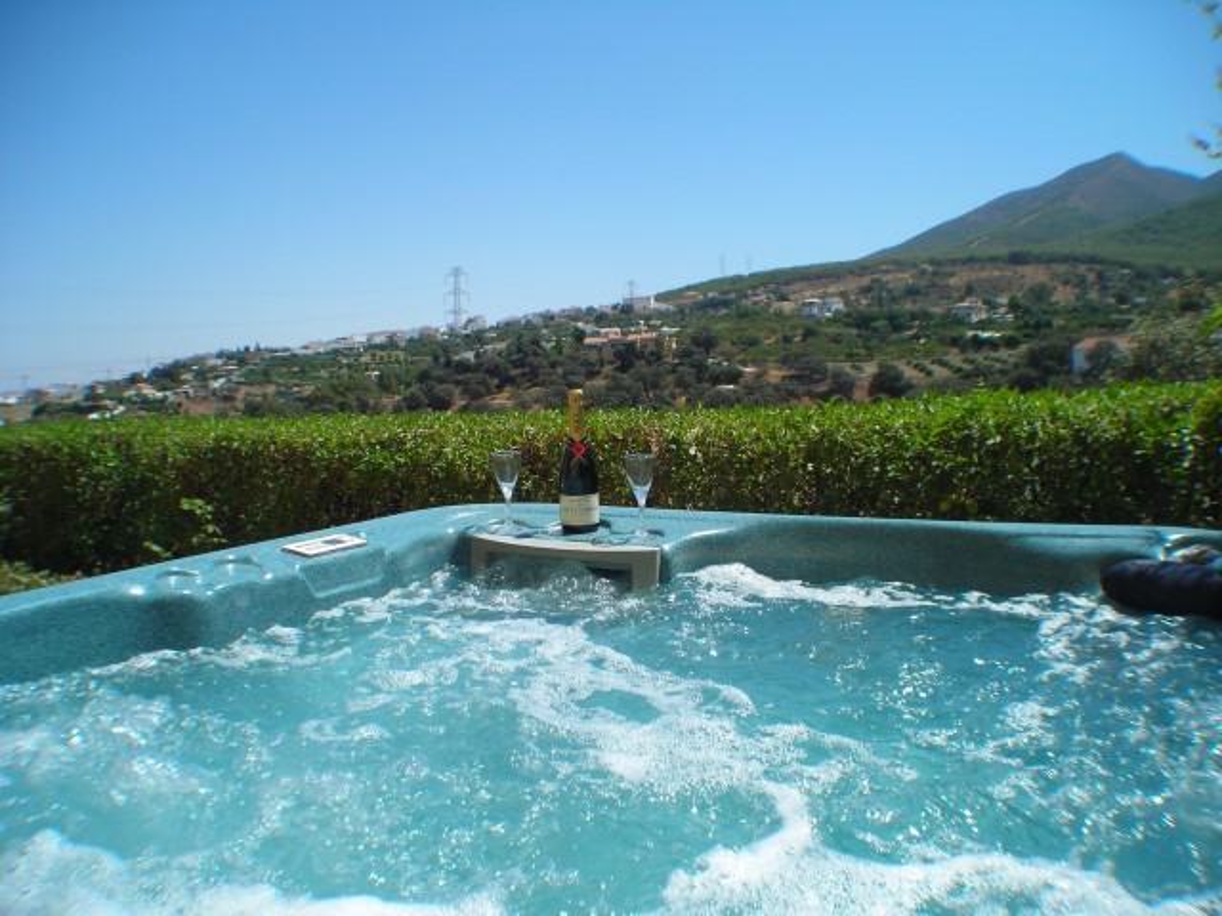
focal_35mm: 38
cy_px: 458
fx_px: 1341
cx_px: 611
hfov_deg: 49.0
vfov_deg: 37.7
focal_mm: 6.3
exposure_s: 1/207
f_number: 6.4
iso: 50
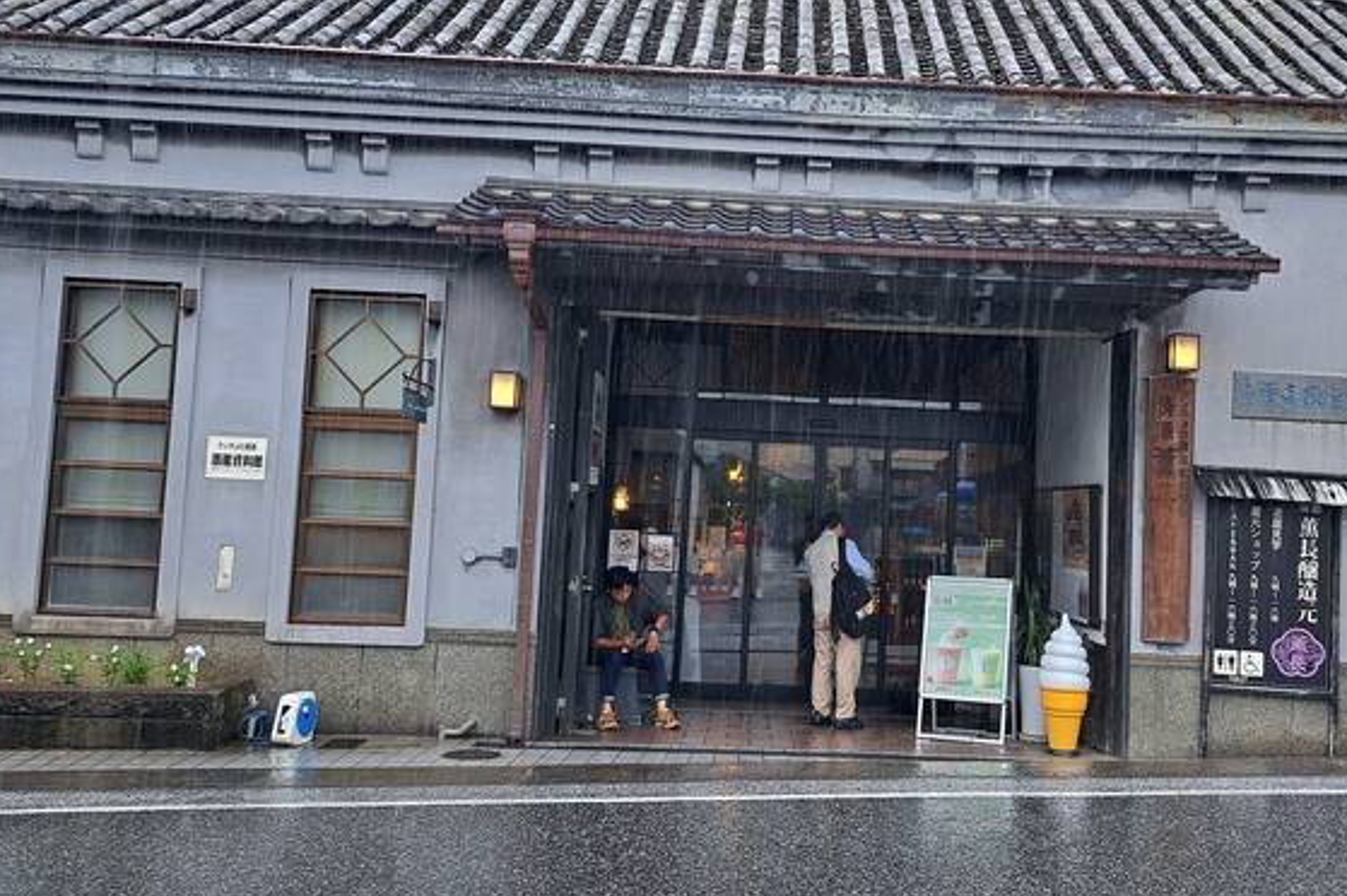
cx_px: 805
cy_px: 400
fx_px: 1421
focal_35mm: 38
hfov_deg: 50.4
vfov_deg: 35.0
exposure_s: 1/140
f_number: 1.8
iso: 50
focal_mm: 5.23
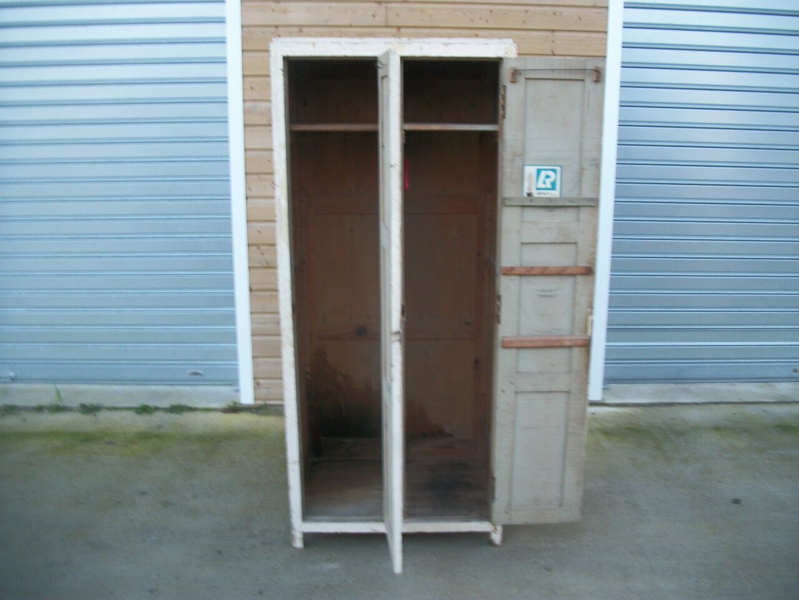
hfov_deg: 56.8
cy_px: 300
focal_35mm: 32
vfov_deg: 44.2
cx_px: 400
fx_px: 739
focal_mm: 5.7
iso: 80
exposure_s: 1/40
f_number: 2.9
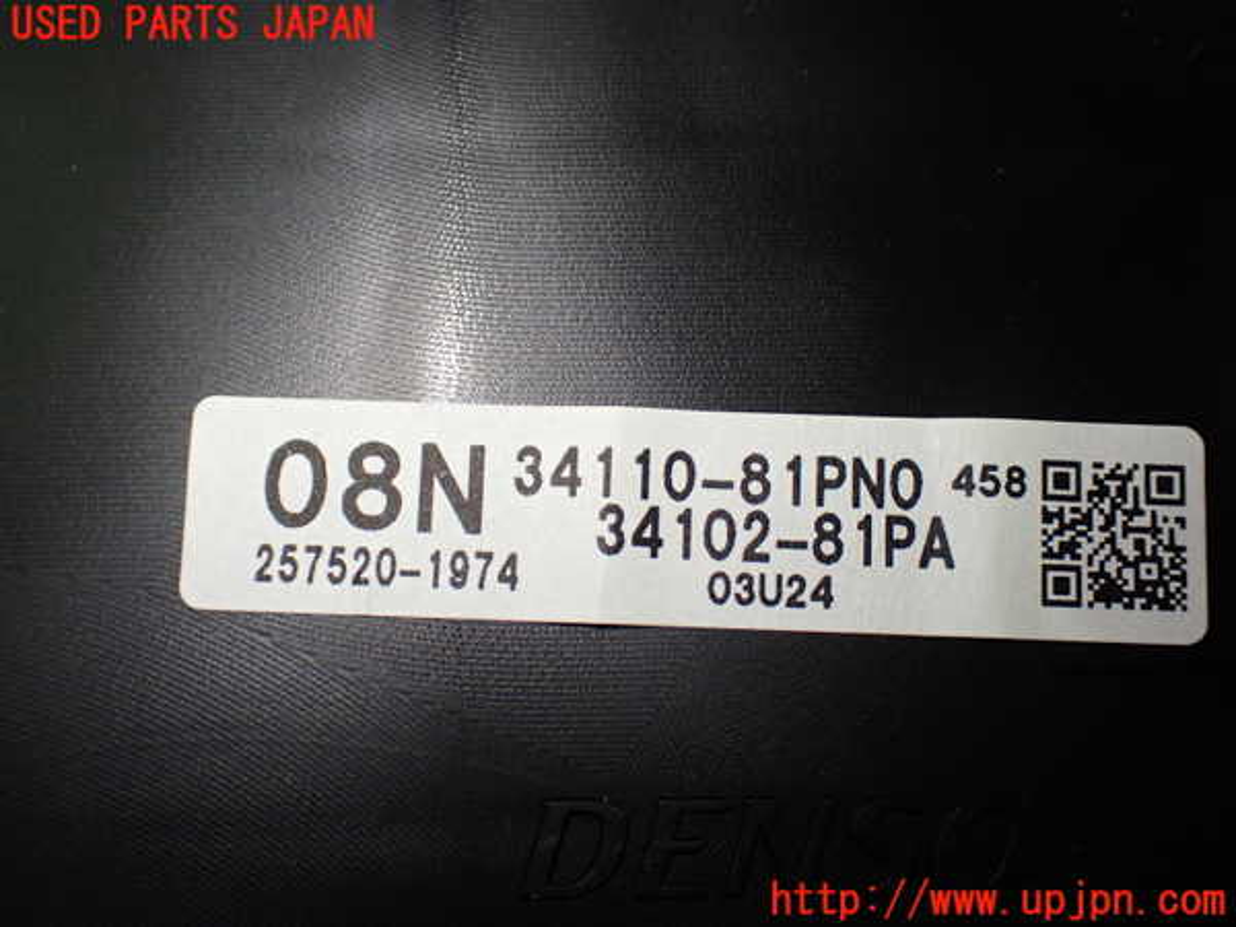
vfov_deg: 35.1
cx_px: 618
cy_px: 464
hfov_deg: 45.8
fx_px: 1464
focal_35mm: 41
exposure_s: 1/160
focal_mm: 7.31
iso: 200
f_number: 2.8
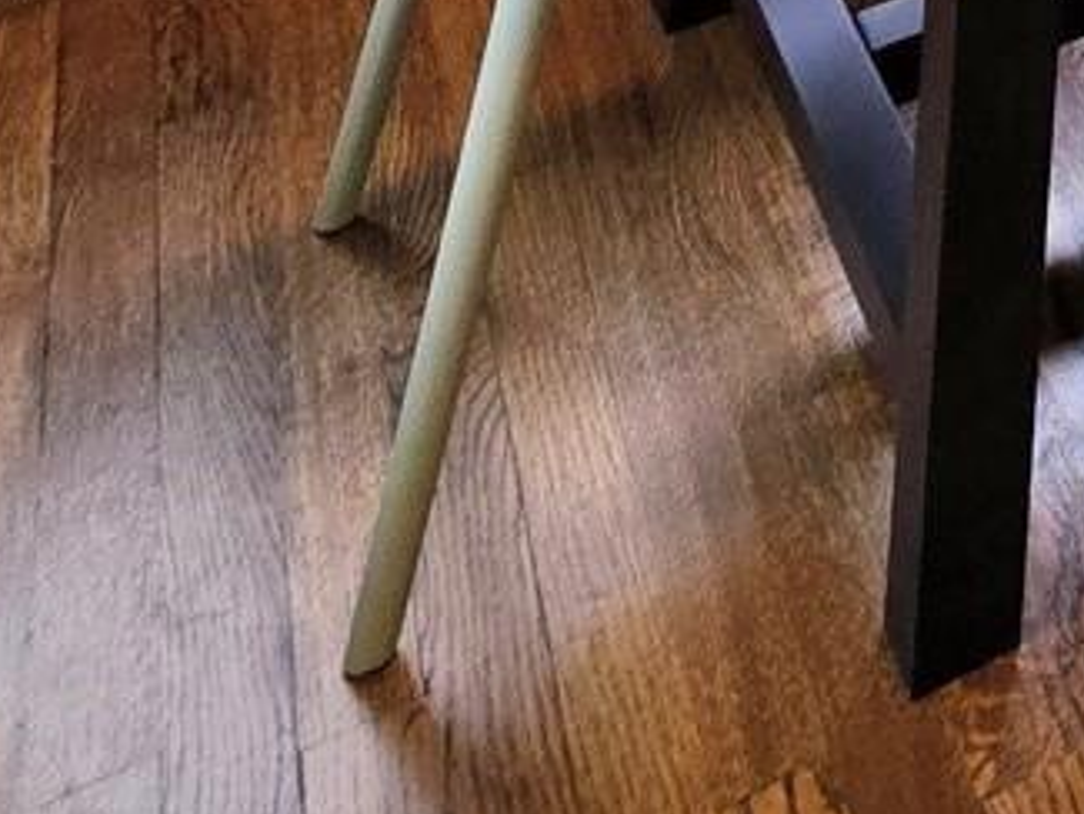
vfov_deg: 14.8
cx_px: 1874
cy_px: -1118
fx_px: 2005
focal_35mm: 64
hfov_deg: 21.6
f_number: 2.2
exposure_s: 1/60
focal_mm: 2.2
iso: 80
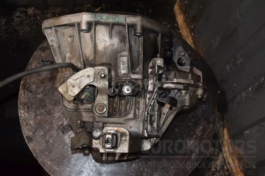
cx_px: 132
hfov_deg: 49.6
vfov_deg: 34.2
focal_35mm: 39
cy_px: 88
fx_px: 287
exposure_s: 1/60
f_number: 5
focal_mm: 26
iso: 800
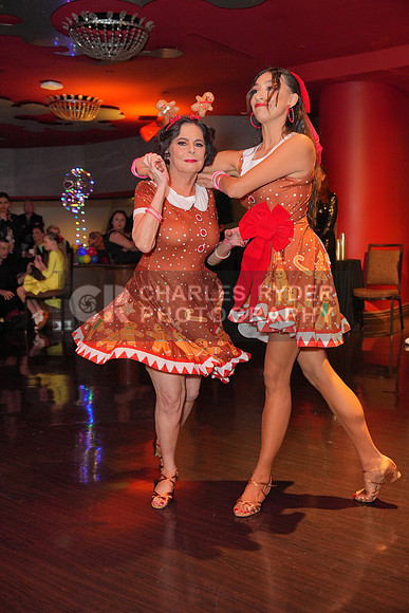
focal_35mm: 37
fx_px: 630
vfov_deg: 51.9
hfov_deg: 36.0
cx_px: 204
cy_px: 306
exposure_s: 1/200
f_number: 4
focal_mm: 37
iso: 4000
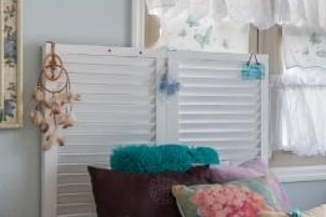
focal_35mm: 93
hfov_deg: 21.0
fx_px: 842
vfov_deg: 14.7
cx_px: 340
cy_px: 86
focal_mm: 10
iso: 100
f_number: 4.5
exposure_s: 1/40
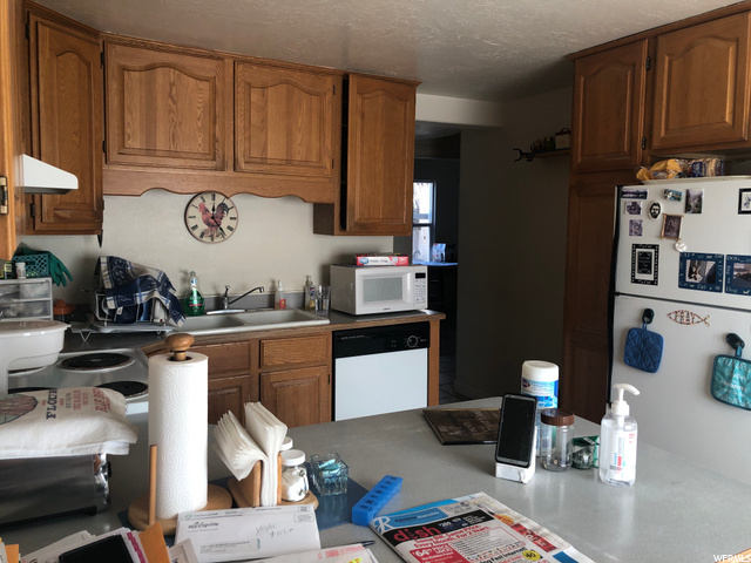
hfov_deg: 63.4
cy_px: 282
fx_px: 607
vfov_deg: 49.7
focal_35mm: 28
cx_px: 376
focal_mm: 4
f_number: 1.8
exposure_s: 1/120
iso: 50
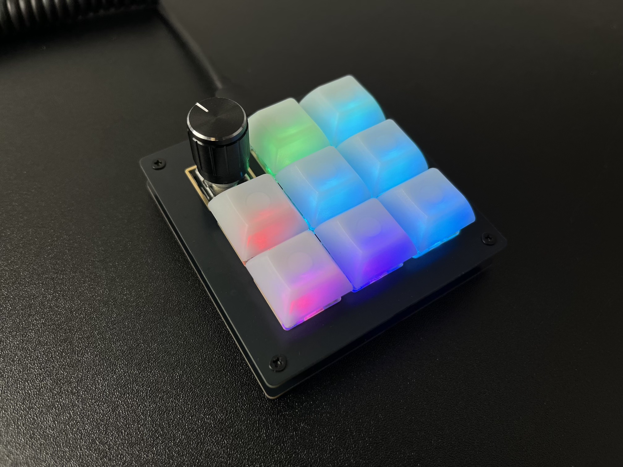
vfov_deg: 53.1
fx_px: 468
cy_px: 234
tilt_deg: -60.5
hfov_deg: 67.3
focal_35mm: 26
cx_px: 312
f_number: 1.6
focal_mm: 5.1
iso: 50
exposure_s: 1/598
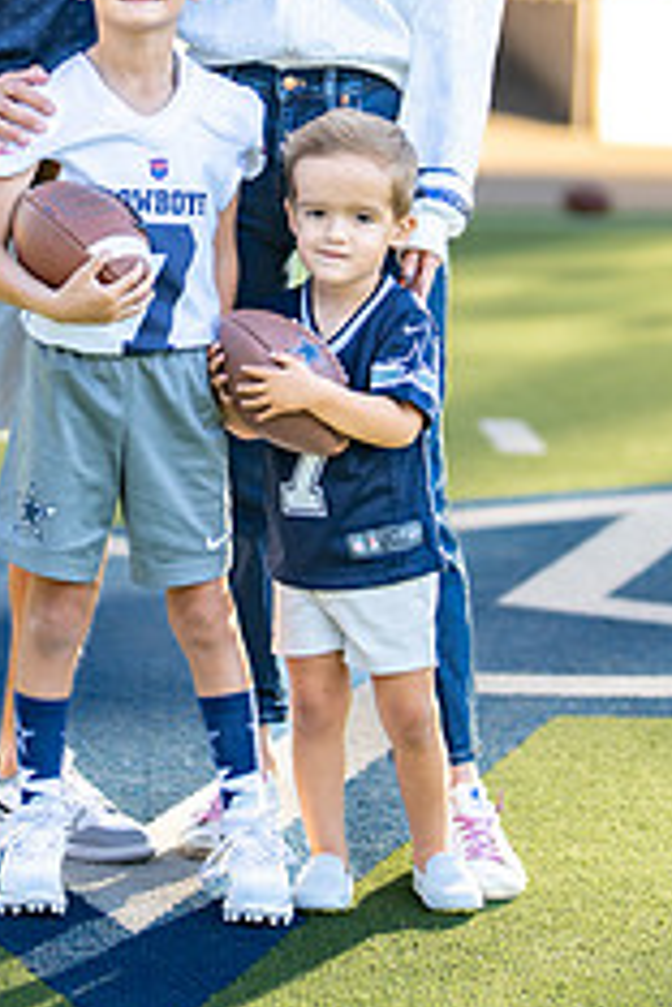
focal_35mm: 150
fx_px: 4200
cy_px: 147
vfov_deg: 13.6
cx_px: 209
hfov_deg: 9.1
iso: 100
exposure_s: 1/1600
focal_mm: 50
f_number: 1.2
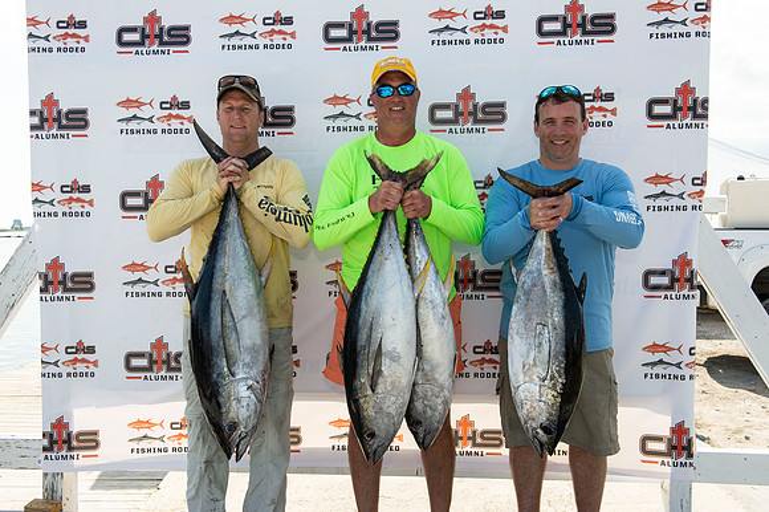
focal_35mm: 35
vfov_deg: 37.8
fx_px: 747
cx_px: 384
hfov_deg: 54.5
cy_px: 256
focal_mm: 35
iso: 80
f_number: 7.1
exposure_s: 1/200
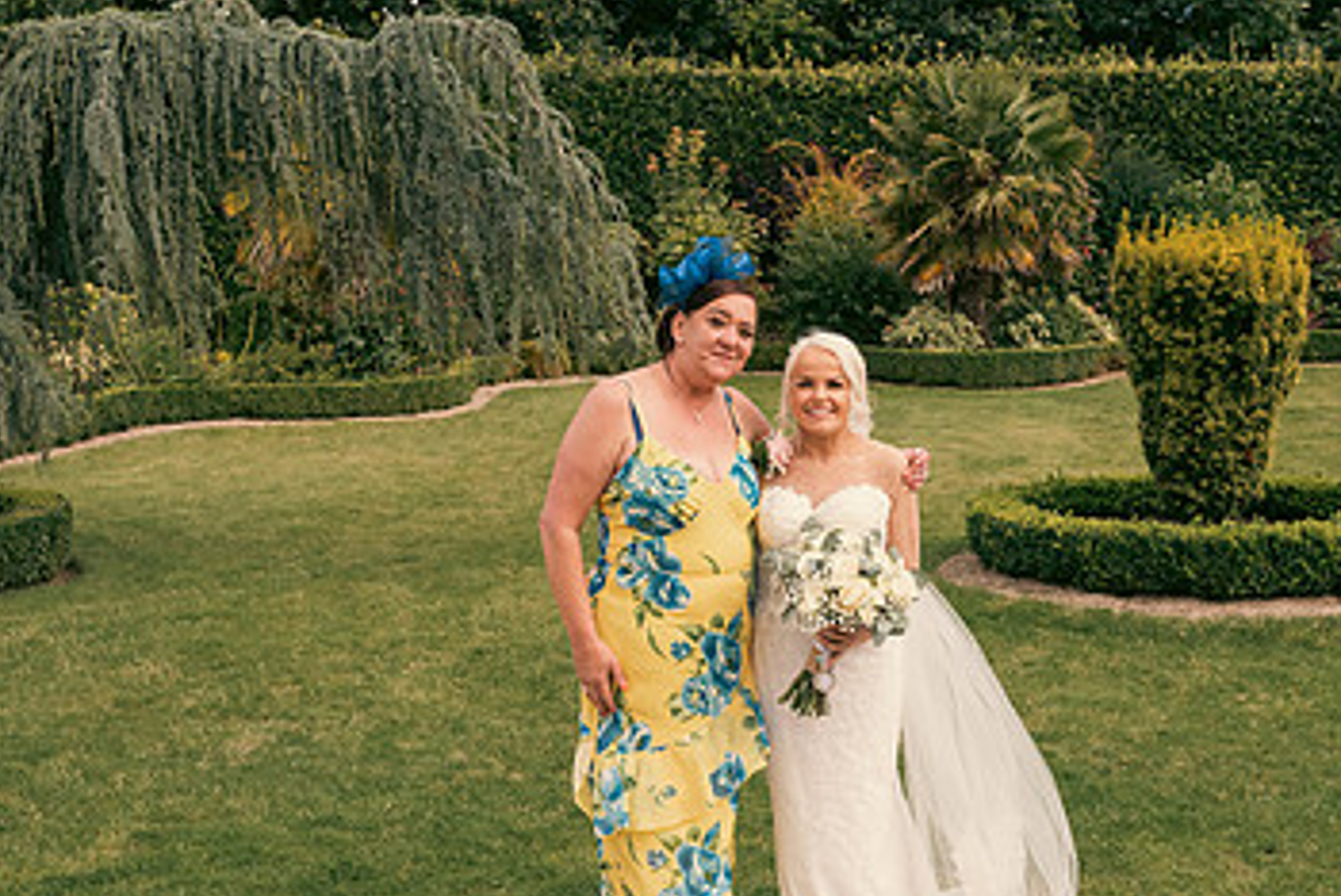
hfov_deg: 37.3
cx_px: 820
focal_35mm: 53
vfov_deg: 25.6
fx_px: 1976
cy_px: 408
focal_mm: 32
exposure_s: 1/500
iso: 160
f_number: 6.3
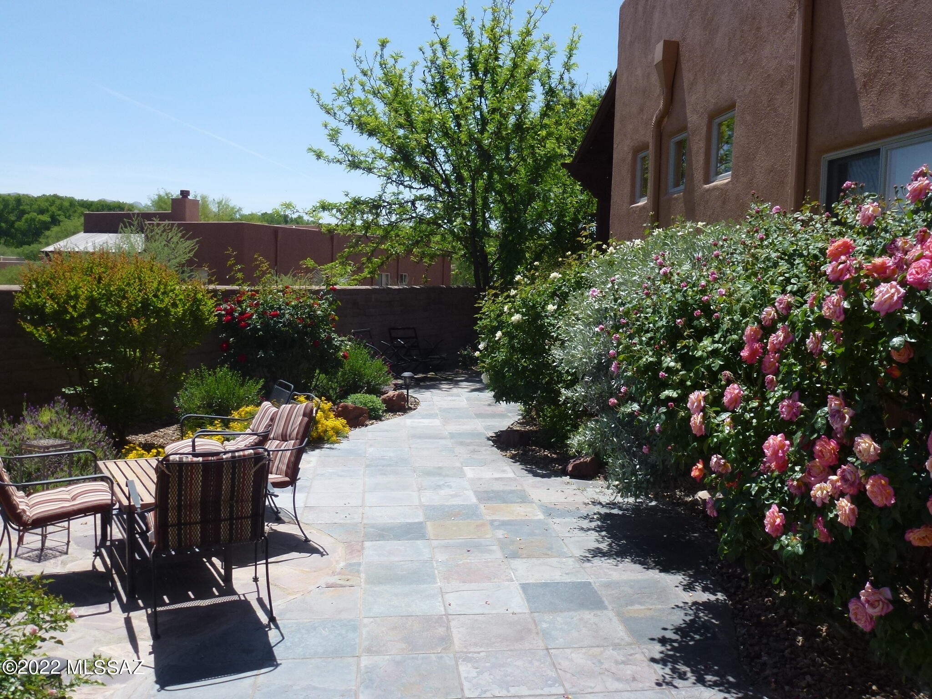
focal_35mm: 30
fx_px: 808
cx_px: 466
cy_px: 350
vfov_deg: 46.8
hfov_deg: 60.0
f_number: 3.5
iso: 100
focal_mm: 5.4
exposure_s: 1/1000
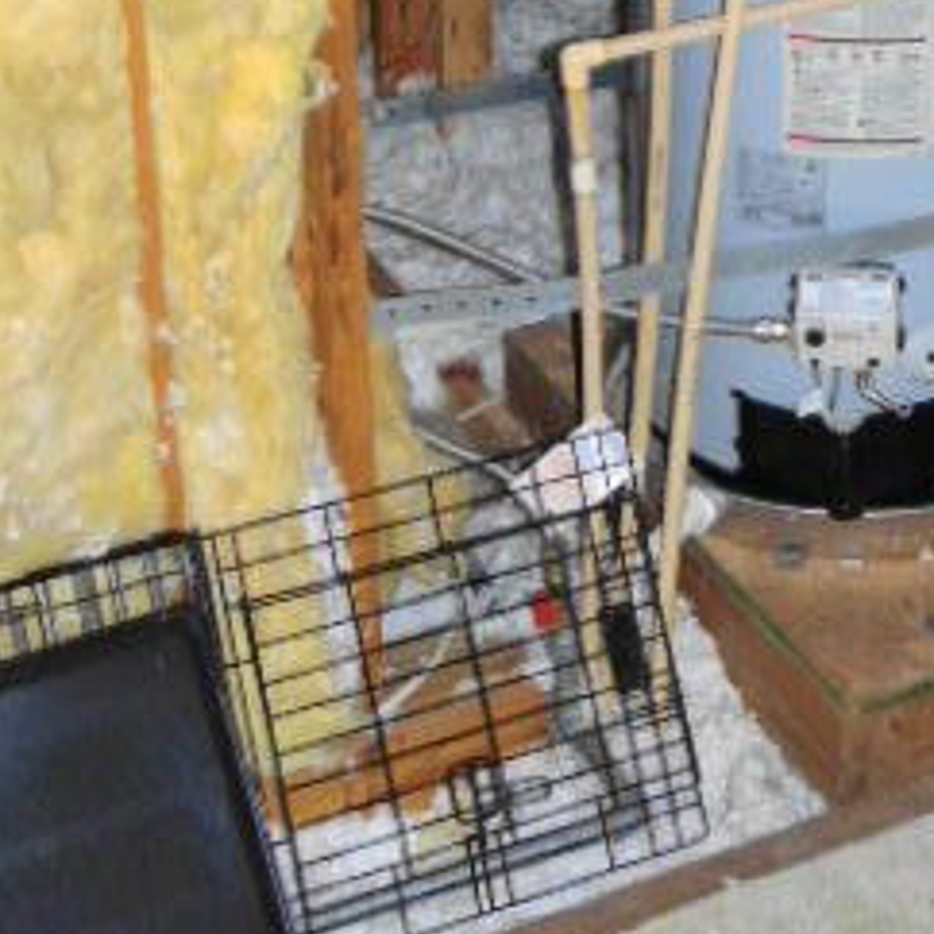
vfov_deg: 16.9
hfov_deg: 17.4
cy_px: -212
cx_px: 915
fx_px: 2992
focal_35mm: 98
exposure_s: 1/60
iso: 200
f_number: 3.3
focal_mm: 7.6
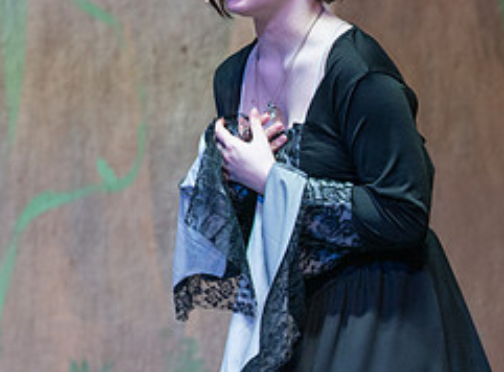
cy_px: 319
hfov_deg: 5.7
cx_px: 201
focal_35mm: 349
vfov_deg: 4.2
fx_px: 5054
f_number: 2.8
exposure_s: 1/320
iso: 500
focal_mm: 120
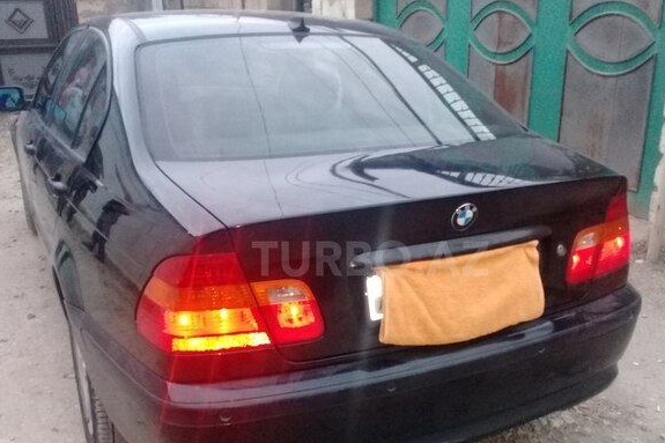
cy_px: 259
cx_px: 370
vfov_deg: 35.8
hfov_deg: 51.8
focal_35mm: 37
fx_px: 683
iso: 250
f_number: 2.2
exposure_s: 1/33
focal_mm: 3.3
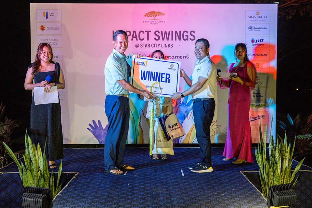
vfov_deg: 33.4
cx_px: 156
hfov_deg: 48.5
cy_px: 104
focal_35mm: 40
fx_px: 347
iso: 3600
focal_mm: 40
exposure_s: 1/250
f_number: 4.5
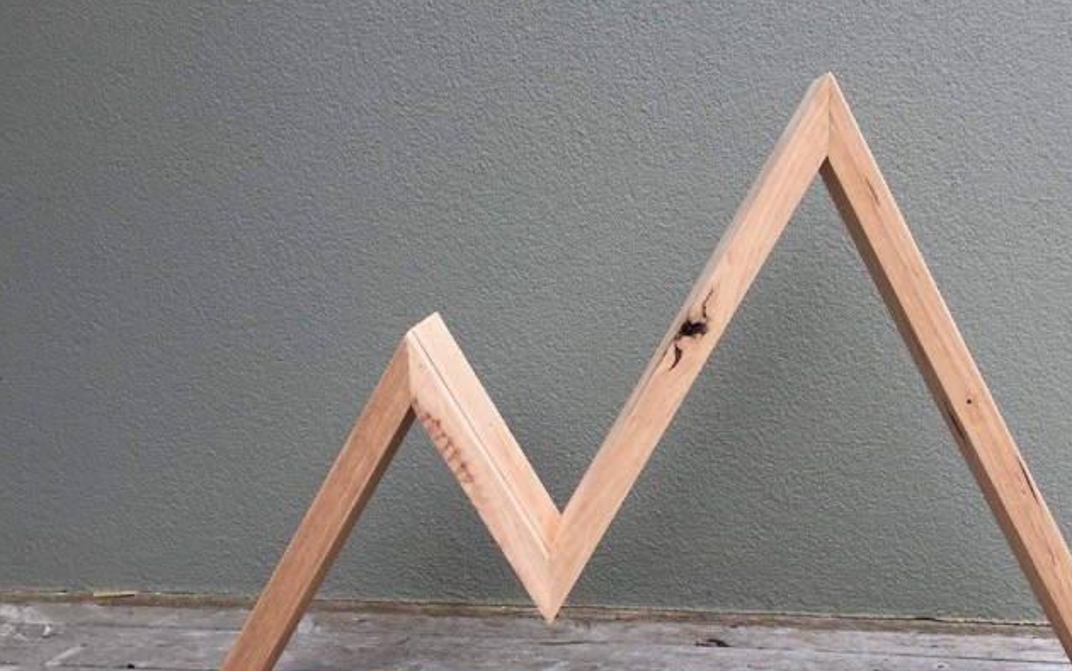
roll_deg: -2.4
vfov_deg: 31.4
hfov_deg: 48.7
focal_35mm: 40
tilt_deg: -16.5
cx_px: 682
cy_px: 503
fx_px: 1169
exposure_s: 1/262
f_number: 2.2
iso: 32
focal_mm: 4.15
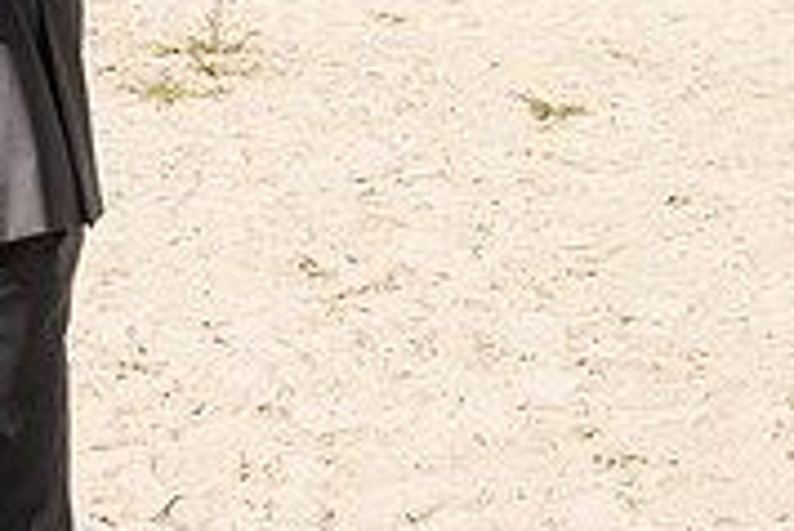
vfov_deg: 11.7
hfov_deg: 16.6
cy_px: -163
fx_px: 2516
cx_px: -343
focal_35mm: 114
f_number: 11
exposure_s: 1/200
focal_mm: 35
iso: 200
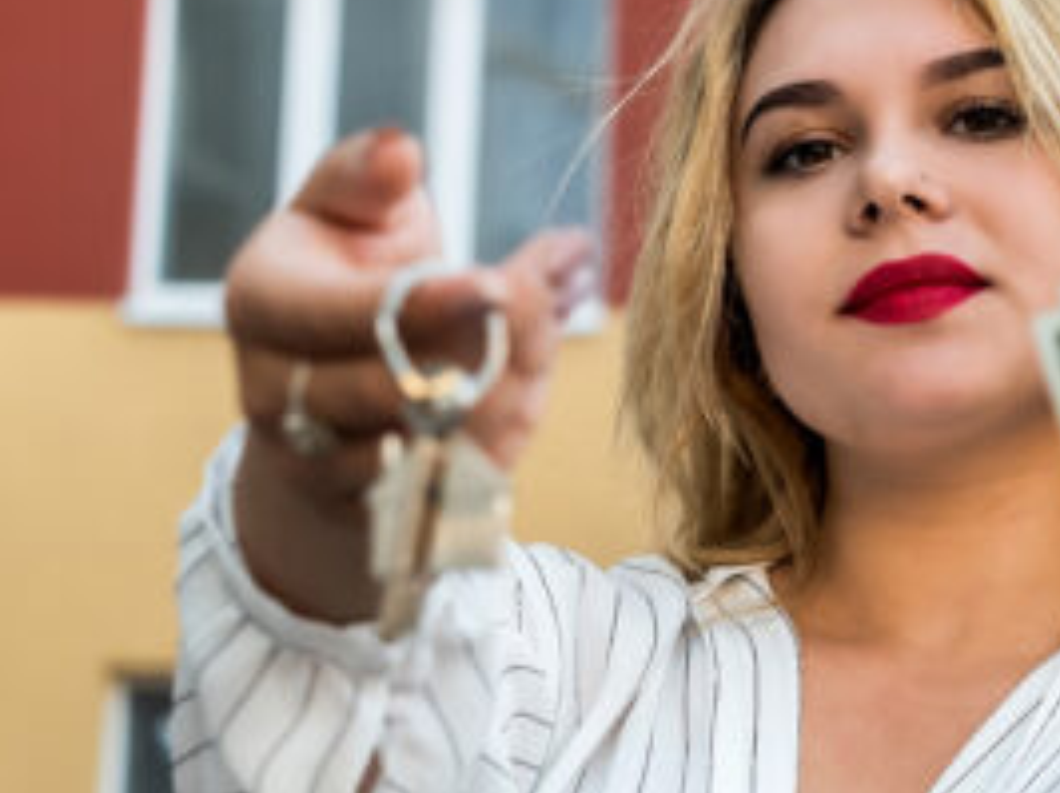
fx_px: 4253
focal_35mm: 139
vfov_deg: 10.7
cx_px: 793
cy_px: 385
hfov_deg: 14.2
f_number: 4
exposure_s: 1/320
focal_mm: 50
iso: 400
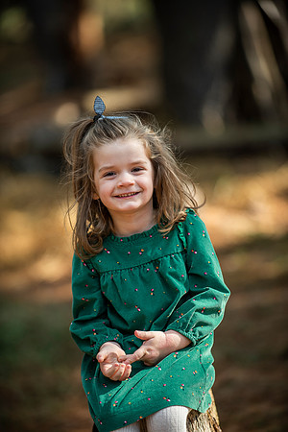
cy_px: 216
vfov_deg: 11.7
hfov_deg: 7.8
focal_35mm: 175
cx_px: 144
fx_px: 2100
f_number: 2.8
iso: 400
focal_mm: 175
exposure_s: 1/1000
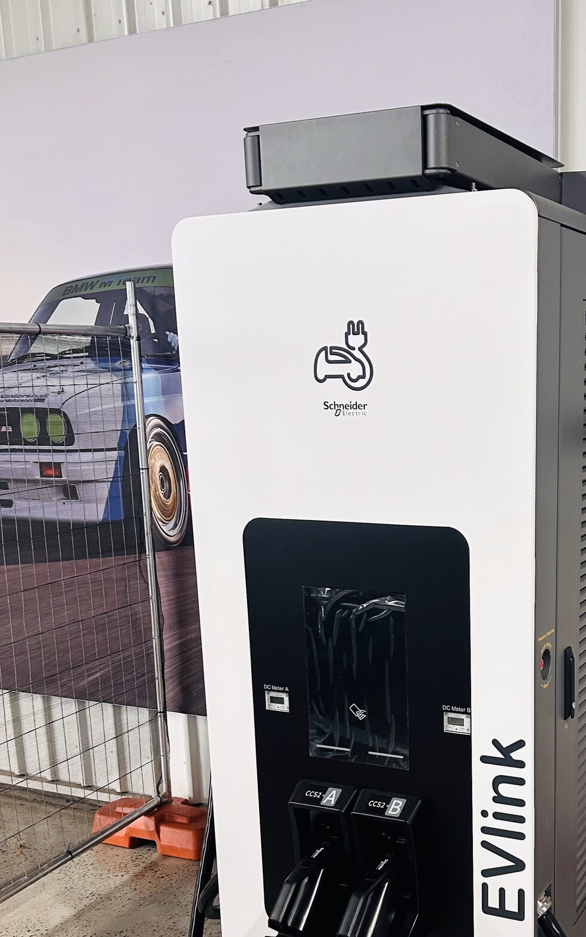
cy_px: 648
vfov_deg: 46.2
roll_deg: -1.2
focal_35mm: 42
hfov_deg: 30.1
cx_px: 432
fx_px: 1074
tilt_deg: -13.9
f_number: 1.5
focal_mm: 5.7
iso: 125
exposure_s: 1/96
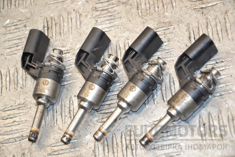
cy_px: 78
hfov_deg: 14.9
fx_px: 901
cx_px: 118
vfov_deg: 9.9
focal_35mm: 138
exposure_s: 1/125
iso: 800
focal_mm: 92
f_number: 5.6
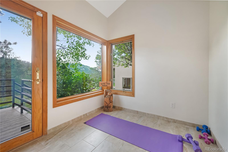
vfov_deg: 81.2
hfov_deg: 104.3
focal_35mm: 14
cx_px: 114
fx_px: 89
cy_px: 76
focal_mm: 14
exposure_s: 1/8
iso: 800
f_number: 8
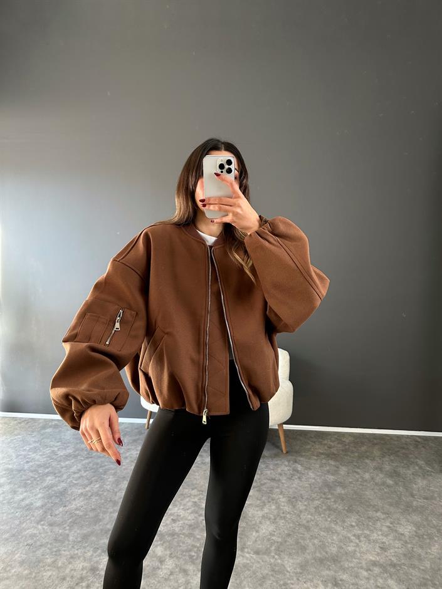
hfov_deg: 56.8
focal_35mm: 24
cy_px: 294
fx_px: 409
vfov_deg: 71.6
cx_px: 221
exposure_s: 1/121
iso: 200
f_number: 1.78
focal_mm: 6.86
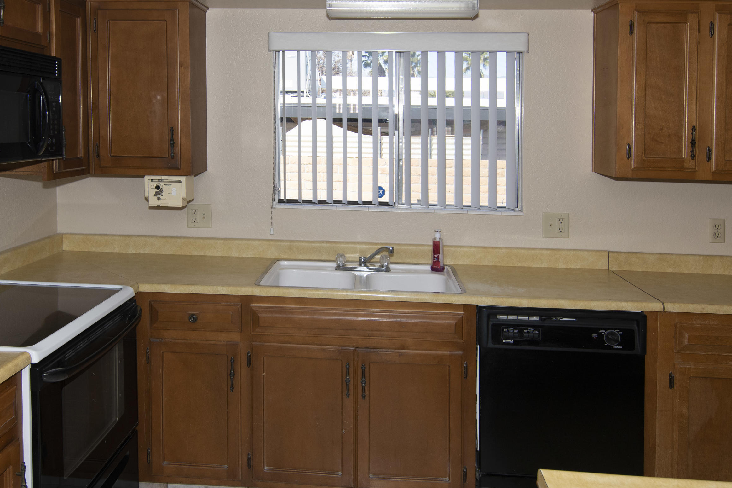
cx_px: 297
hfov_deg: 59.8
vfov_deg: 42.3
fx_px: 630
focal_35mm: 31
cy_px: 258
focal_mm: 16
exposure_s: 1/200
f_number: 6.3
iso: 250
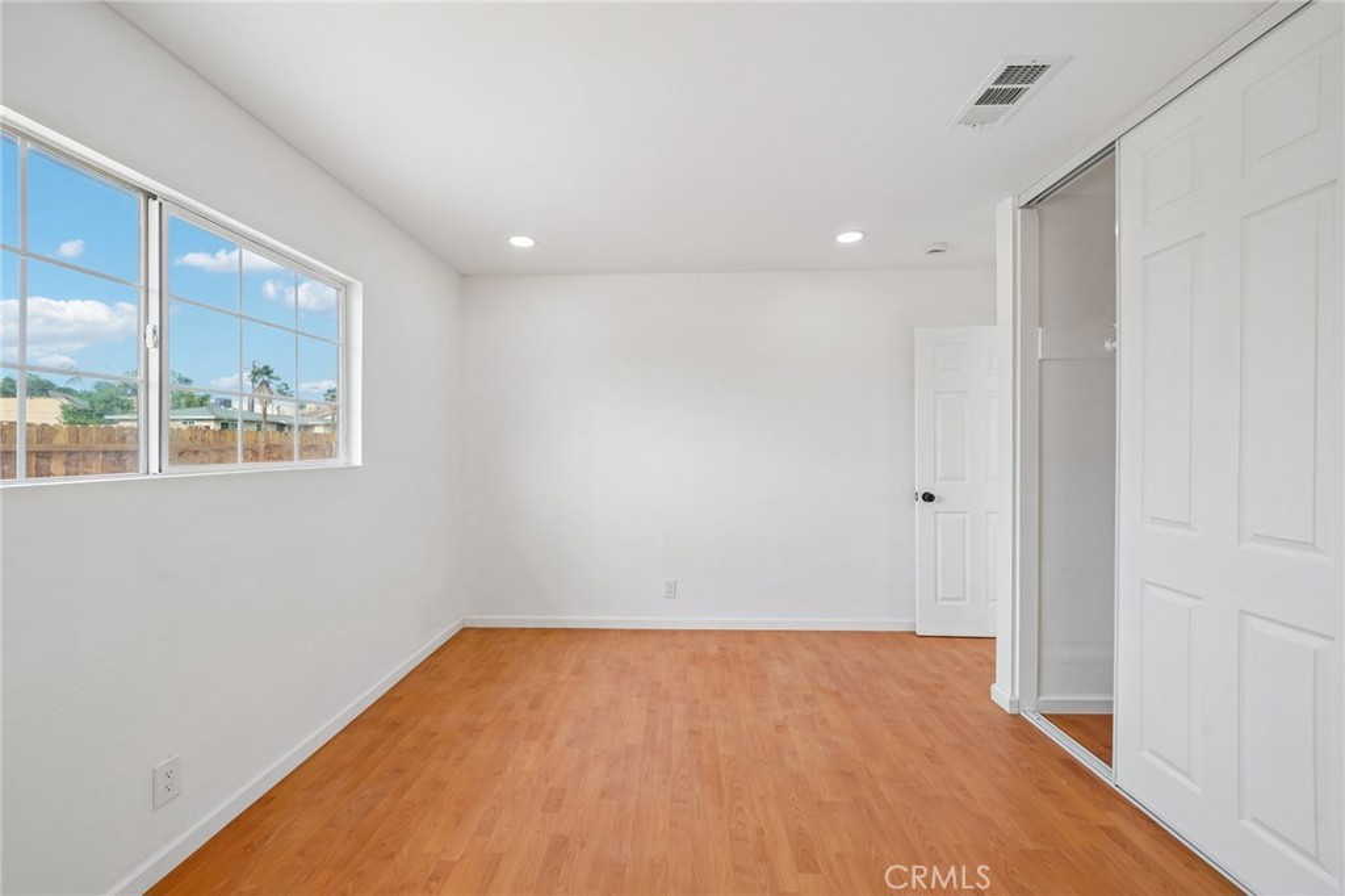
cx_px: 672
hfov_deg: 104.3
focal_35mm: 14
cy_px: 448
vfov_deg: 81.2
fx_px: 523
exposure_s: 1/30
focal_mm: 14
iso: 125
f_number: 8
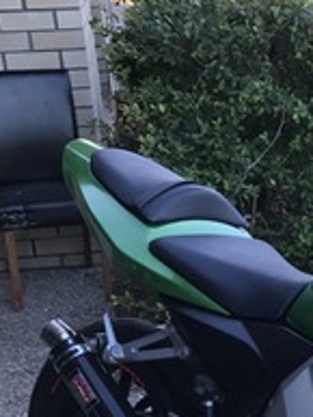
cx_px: 414
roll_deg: +0.1
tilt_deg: -23.8
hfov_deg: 16.1
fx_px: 1048
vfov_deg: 21.7
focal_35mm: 87
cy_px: 421
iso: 20
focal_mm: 3.99
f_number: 1.8
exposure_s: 1/178
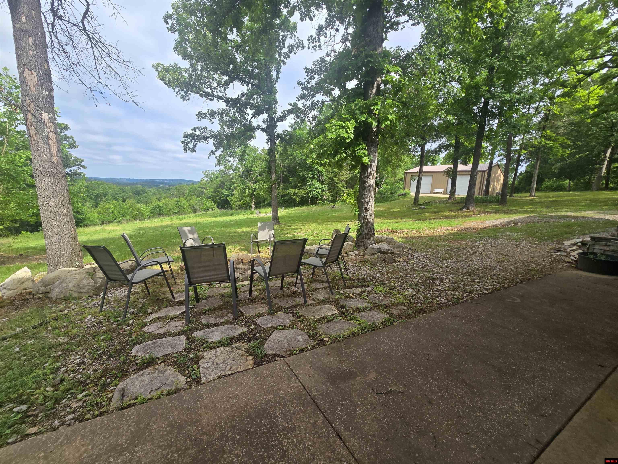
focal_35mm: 13
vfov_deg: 89.9
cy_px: 232
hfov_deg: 106.2
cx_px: 309
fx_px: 232
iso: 50
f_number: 2.2
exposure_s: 1/981
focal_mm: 2.2
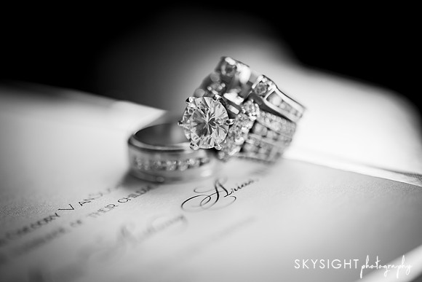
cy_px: 141
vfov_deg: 13.0
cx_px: 211
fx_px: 1231
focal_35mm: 105
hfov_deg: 19.5
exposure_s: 1/640
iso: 1000
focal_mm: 105
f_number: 3.3
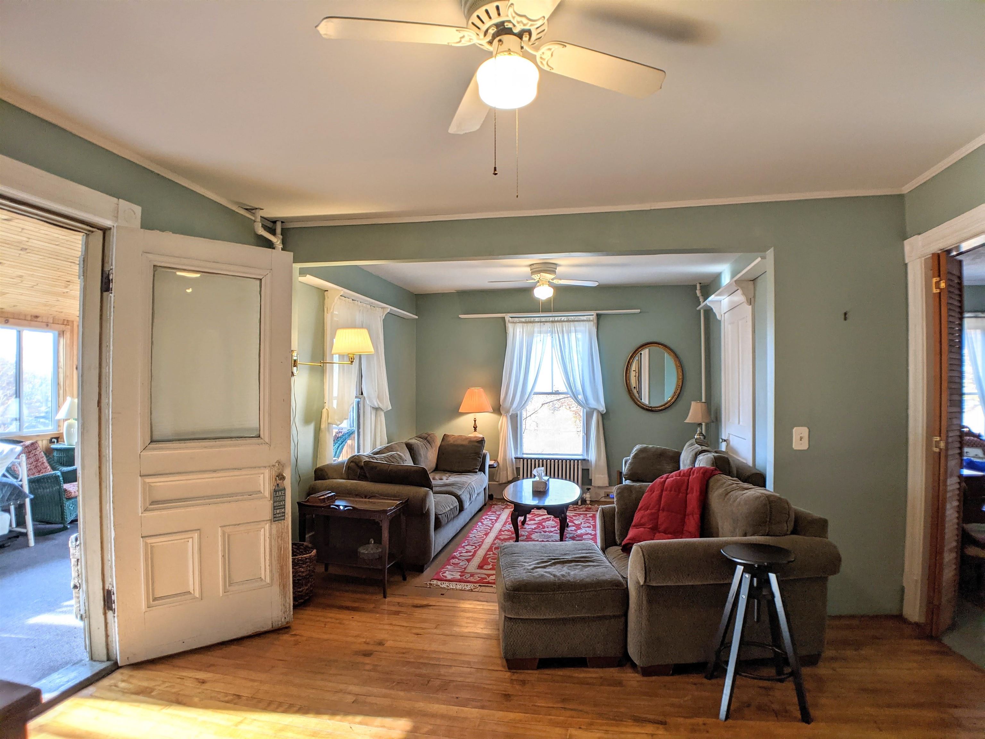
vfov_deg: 51.4
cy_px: 370
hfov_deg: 65.3
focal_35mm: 27
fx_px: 768
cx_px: 492
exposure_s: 1/129
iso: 63
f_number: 1.8
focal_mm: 4.44
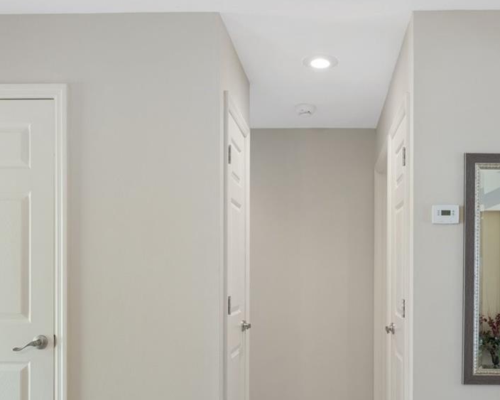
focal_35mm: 32
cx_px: 317
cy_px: 281
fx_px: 473
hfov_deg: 54.9
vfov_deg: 44.8
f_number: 8
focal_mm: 10
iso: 200
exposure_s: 1/2
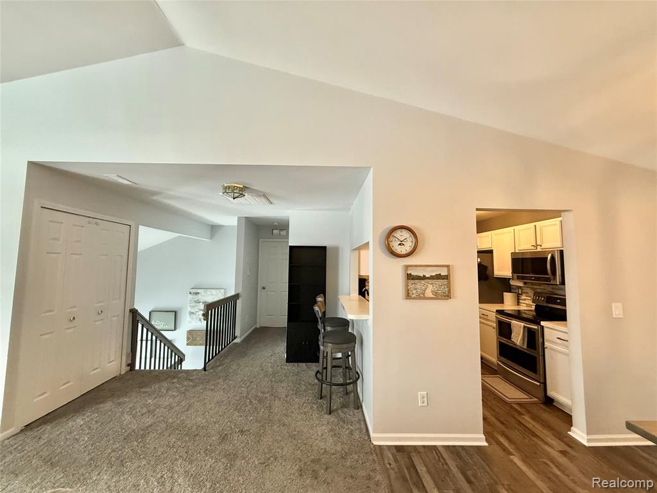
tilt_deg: +3.3
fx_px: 266
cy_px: 246
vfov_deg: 85.7
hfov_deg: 102.1
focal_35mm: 14
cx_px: 328
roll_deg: -0.2
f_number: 2.2
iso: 320
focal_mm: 2.22
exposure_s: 1/60
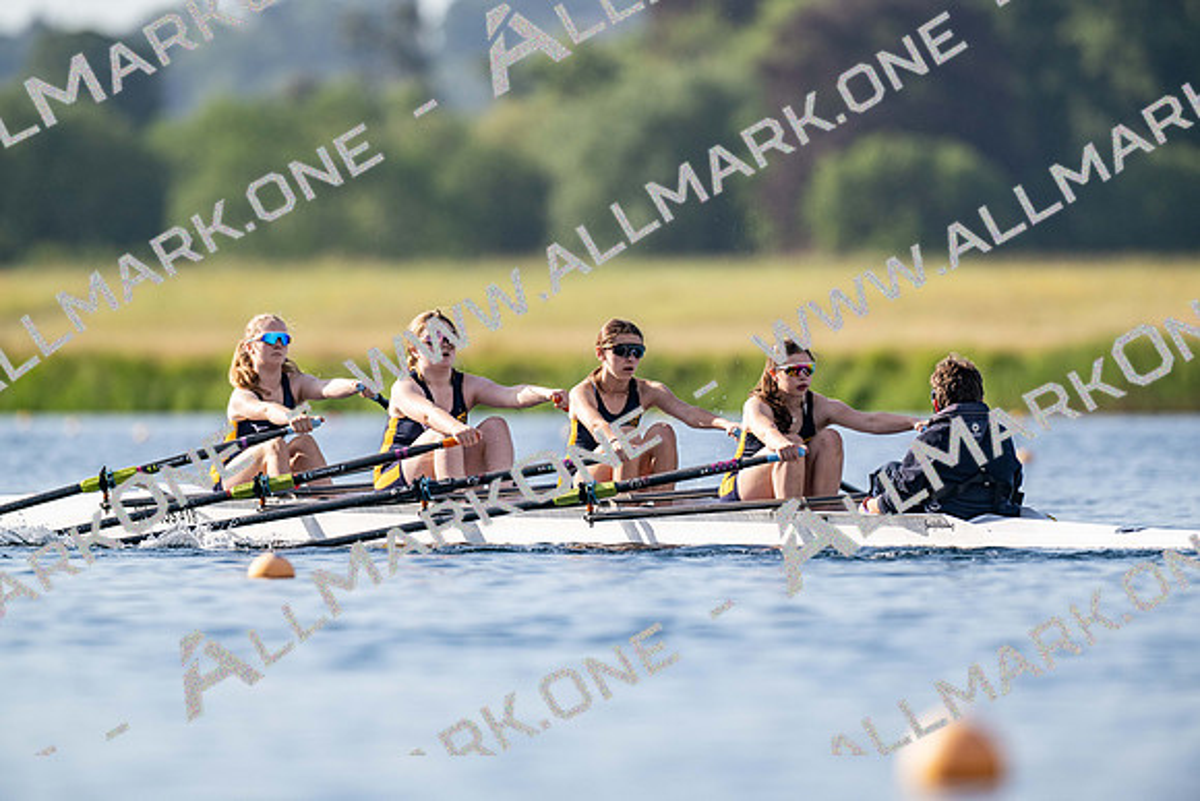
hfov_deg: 3.4
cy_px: 400
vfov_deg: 2.3
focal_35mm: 600
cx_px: 600
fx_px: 20004
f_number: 5
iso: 400
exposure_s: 1/2500
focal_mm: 600
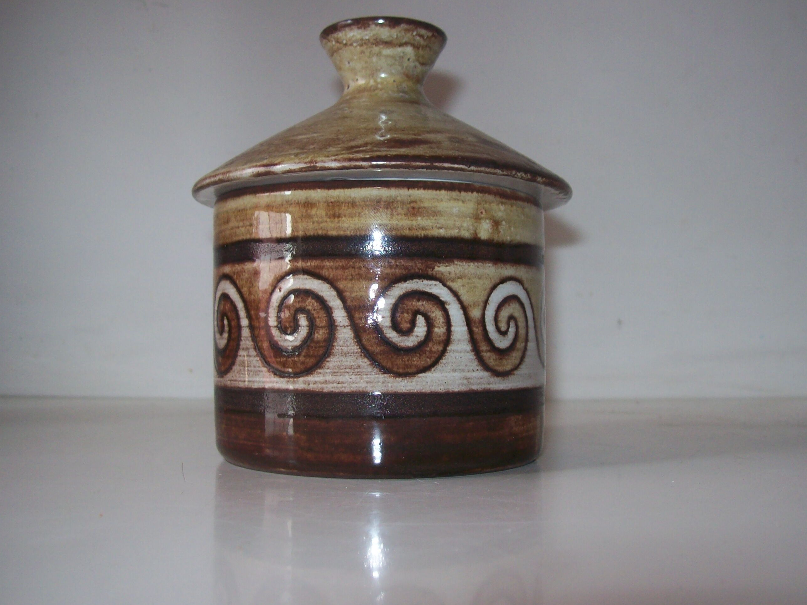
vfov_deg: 35.9
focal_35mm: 40
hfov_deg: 46.8
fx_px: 932
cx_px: 407
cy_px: 284
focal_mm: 6
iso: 80
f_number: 2.7
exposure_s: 1/64
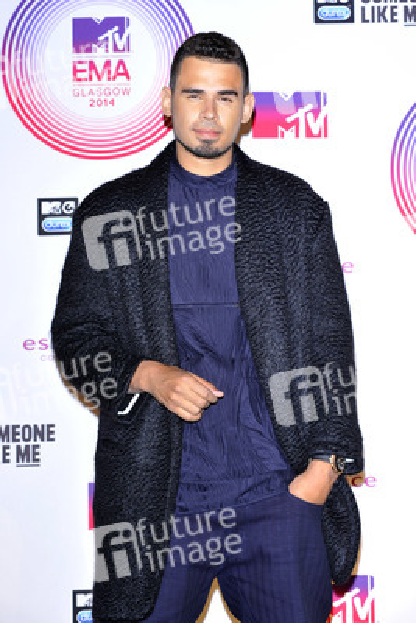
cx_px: 208
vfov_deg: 18.3
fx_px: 1940
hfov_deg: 12.2
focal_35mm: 112
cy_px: 312
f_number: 7.1
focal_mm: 112
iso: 800
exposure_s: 1/250
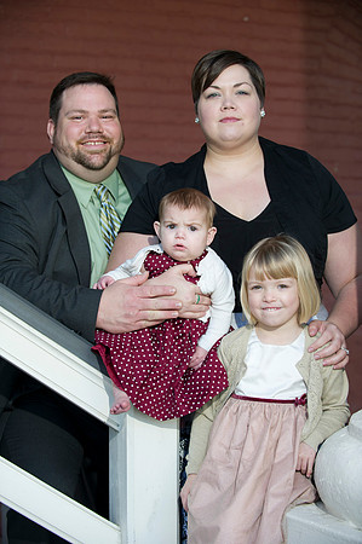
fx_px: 1179
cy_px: 272
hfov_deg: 17.5
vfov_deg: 26.0
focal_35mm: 78
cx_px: 181
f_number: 3.2
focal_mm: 78
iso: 250
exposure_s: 1/250
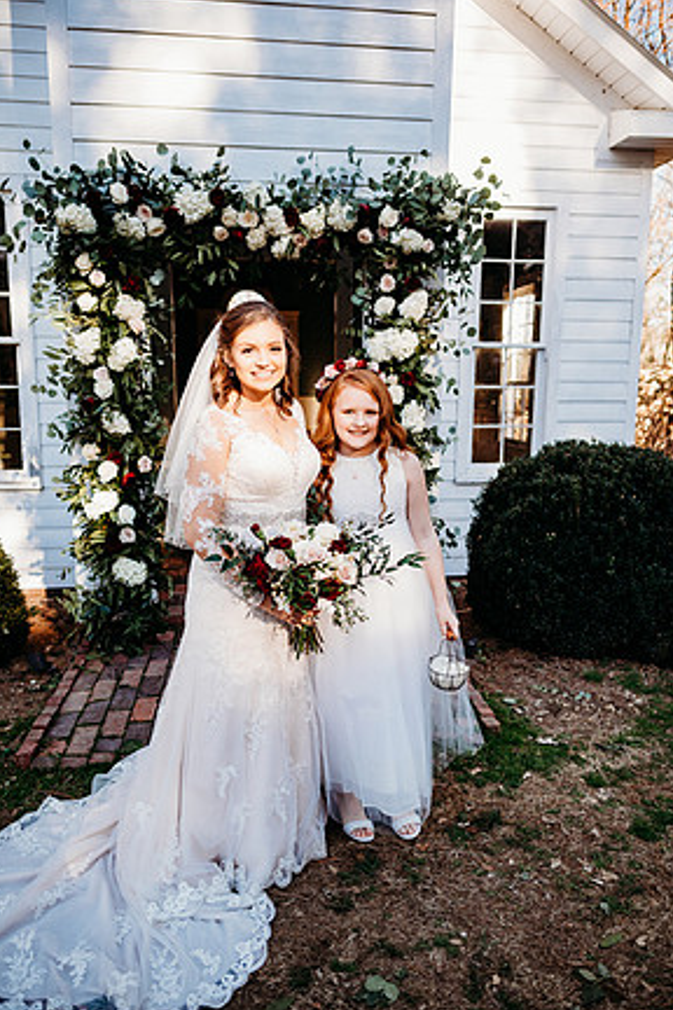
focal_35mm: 25
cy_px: 500
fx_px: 701
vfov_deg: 71.5
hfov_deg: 51.3
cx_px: 332
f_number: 2.5
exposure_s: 1/500
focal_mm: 24
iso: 200
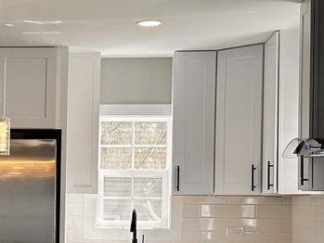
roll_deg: -0.8
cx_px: 4
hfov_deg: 19.3
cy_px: 209
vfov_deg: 14.8
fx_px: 927
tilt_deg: +0.3
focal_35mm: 99
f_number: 1.78
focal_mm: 6.86
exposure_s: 1/204
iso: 64
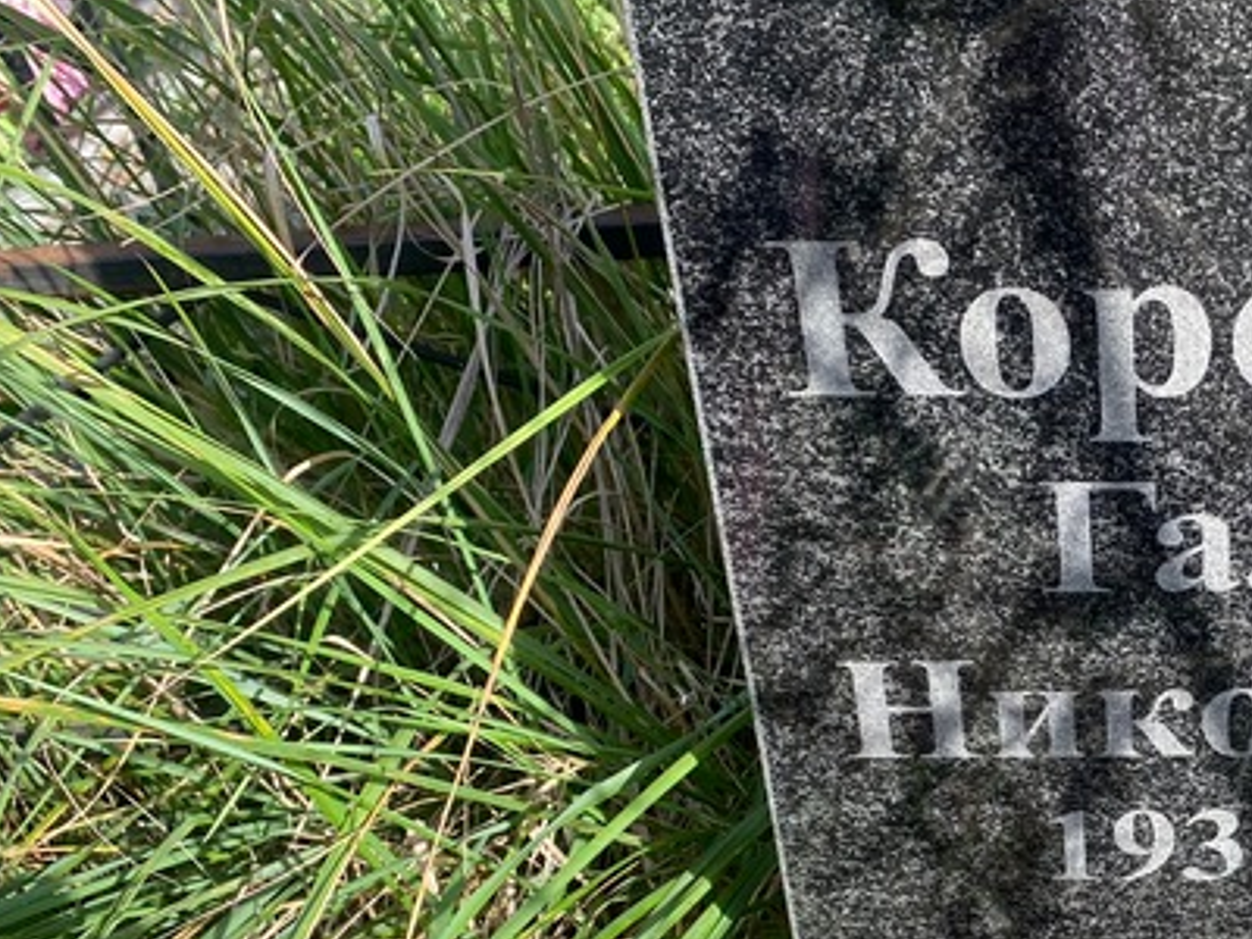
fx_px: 1881
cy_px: 751
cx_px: 1205
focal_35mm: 52
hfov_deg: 34.1
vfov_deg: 27.5
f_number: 1.8
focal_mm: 4.25
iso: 32
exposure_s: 1/626
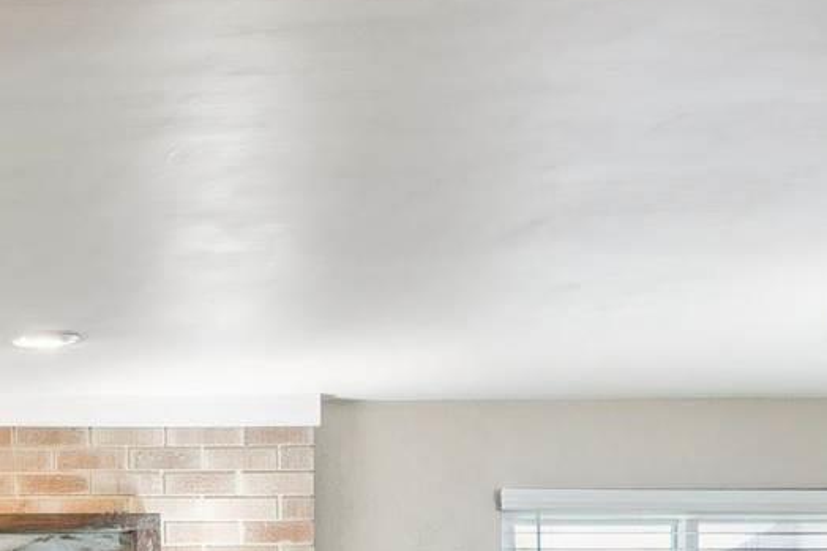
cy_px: 785
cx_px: -593
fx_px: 2102
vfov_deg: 14.1
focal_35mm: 92
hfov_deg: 18.3
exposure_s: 1/4
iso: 400
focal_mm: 15.6
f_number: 13
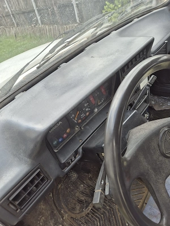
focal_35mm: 23
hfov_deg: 58.9
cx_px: 85
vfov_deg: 73.9
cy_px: 113
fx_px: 151
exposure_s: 1/263
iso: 25
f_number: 1.8
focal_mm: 5.4
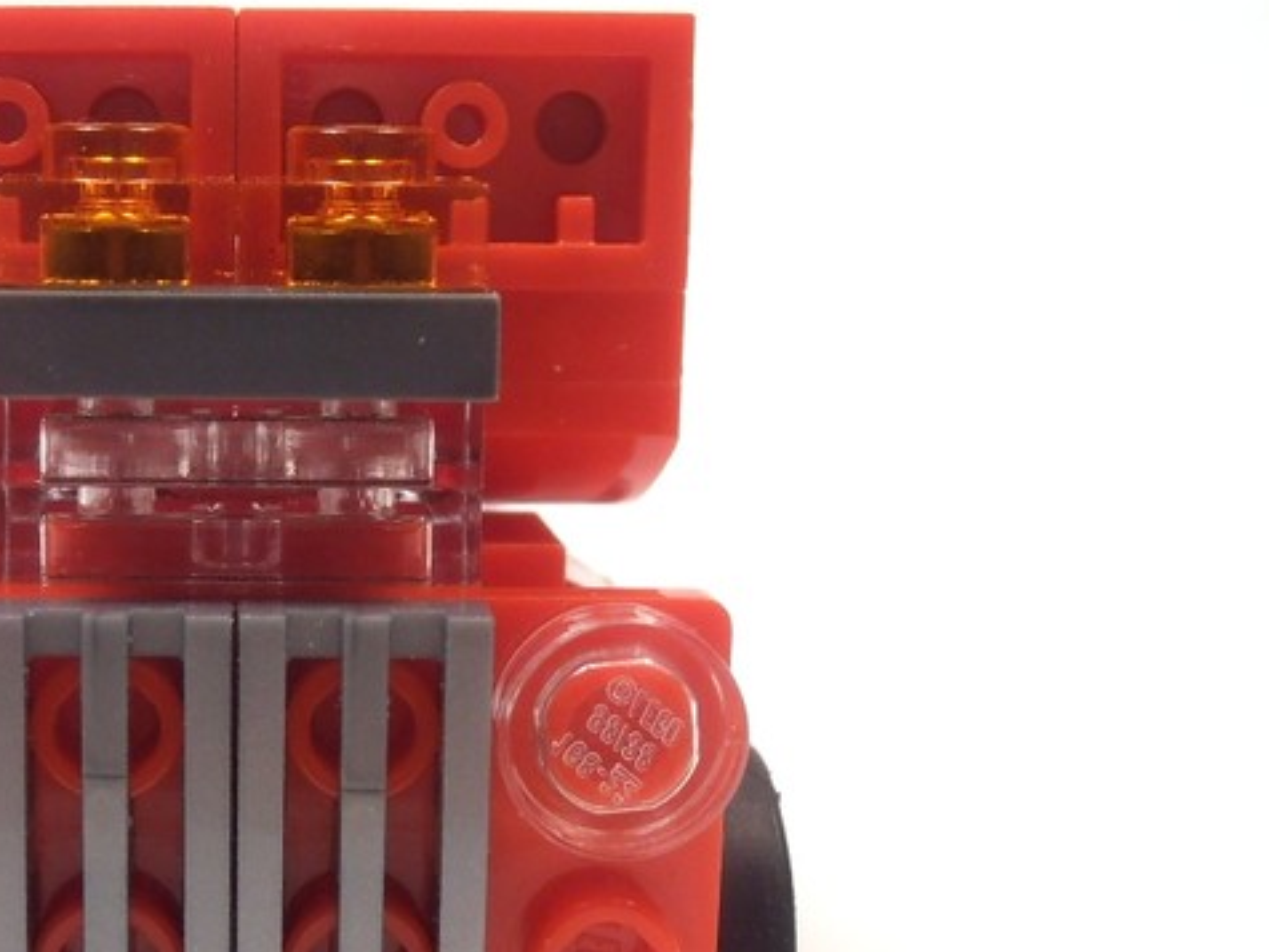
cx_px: 245
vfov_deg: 21.0
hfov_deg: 27.2
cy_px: 580
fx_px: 2566
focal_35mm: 70
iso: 80
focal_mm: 6.61
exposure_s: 1/40
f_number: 3.9
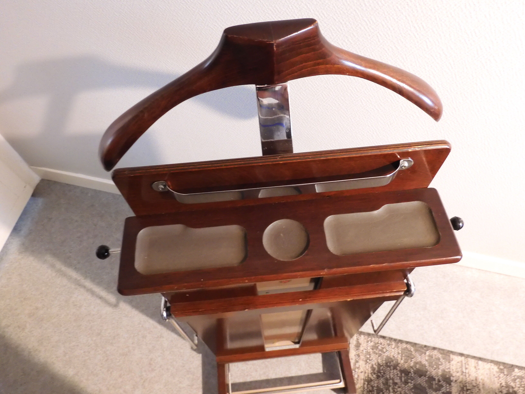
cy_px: 197
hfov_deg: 71.6
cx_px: 262
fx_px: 364
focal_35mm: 24
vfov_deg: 56.8
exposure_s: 1/8
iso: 800
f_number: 3.4
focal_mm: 4.3
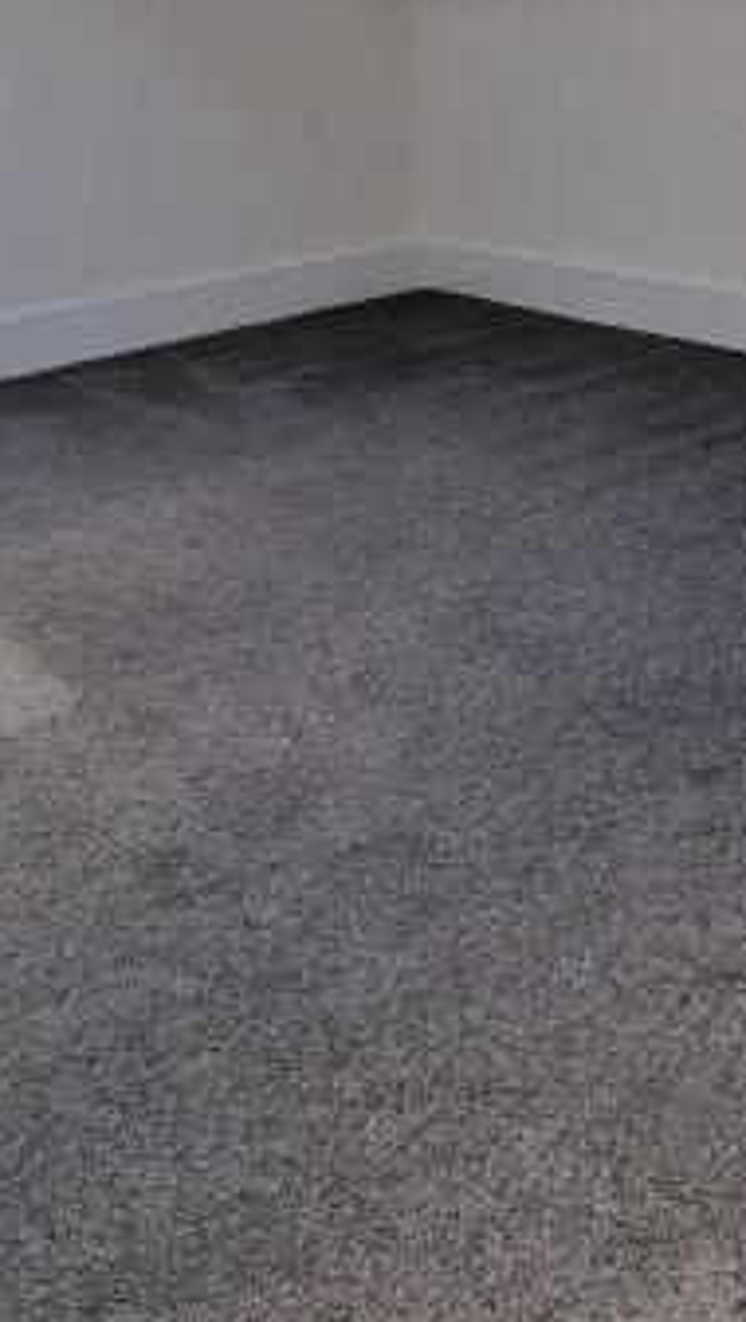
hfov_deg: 24.0
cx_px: 993
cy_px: -141
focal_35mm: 43
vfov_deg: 38.8
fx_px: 1509
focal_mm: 2.2
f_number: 2.2
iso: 50
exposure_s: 1/252
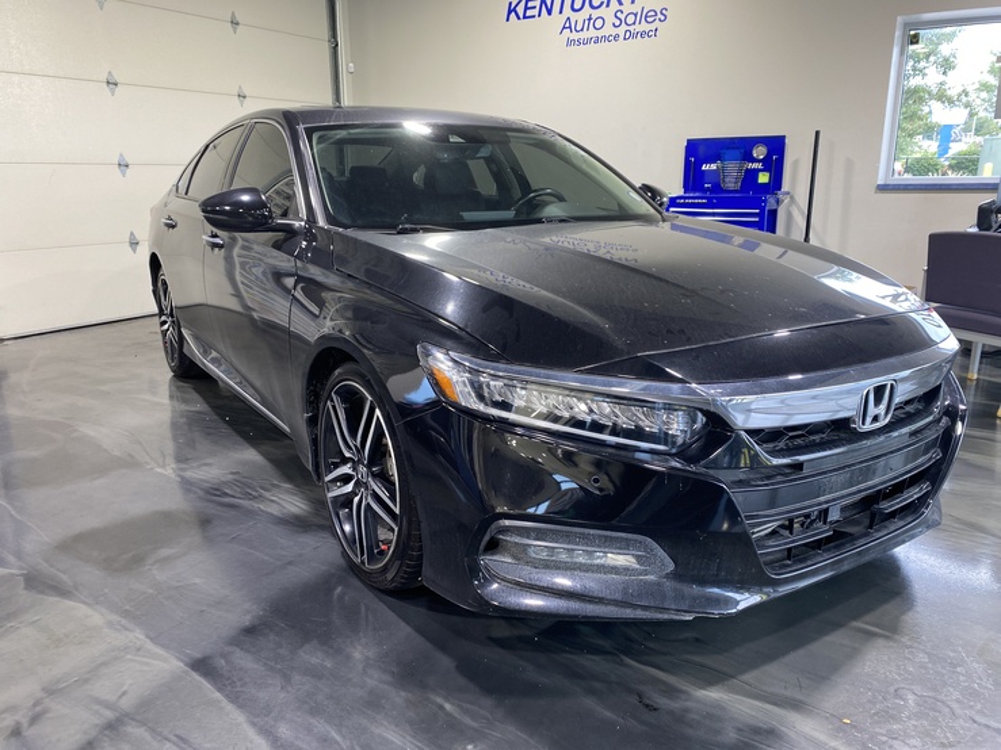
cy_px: 375
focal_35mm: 26
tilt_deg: -14.7
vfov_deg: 53.0
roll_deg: +2.3
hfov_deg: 67.3
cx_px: 500
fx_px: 752
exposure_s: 1/60
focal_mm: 4.25
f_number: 1.8
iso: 100
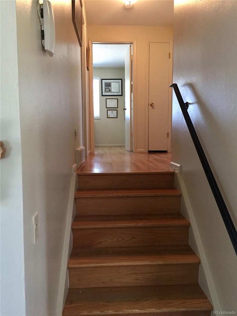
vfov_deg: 61.7
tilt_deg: -4.8
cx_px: 118
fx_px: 265
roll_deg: +0.8
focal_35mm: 29
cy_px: 158
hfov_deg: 48.2
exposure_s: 1/30
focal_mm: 4.15
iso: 160
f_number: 2.2
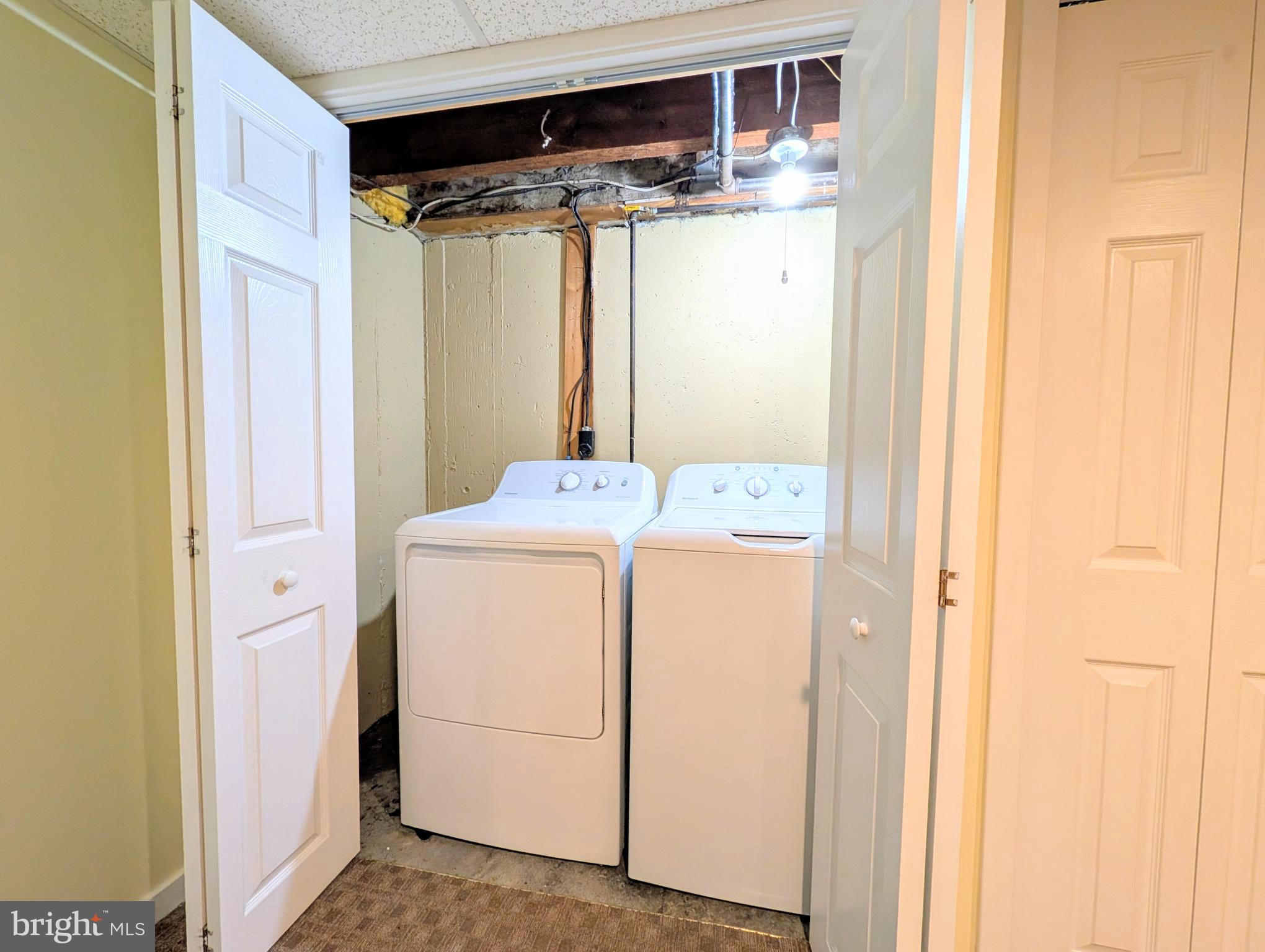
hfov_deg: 110.5
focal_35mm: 12
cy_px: 476
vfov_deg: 94.6
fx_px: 439
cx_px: 632
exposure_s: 1/60
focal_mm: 2.02
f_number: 1.7
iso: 184
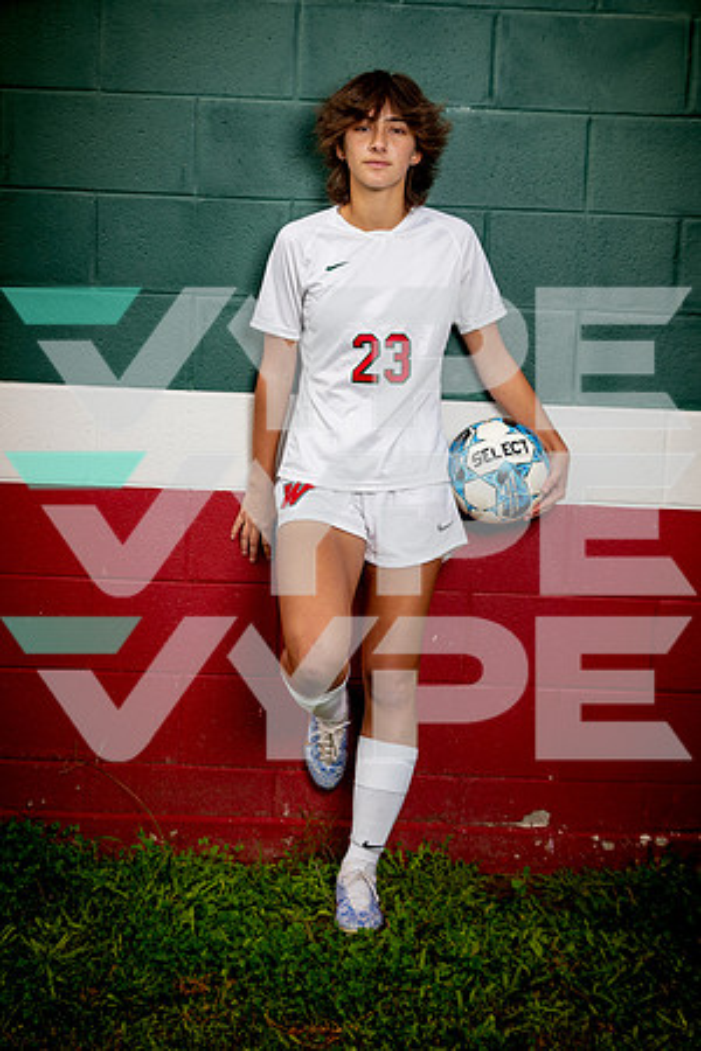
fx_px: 1431
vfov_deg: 40.3
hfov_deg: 27.5
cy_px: 526
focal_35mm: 49
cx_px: 350
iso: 100
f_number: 4
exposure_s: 1/800
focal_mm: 49
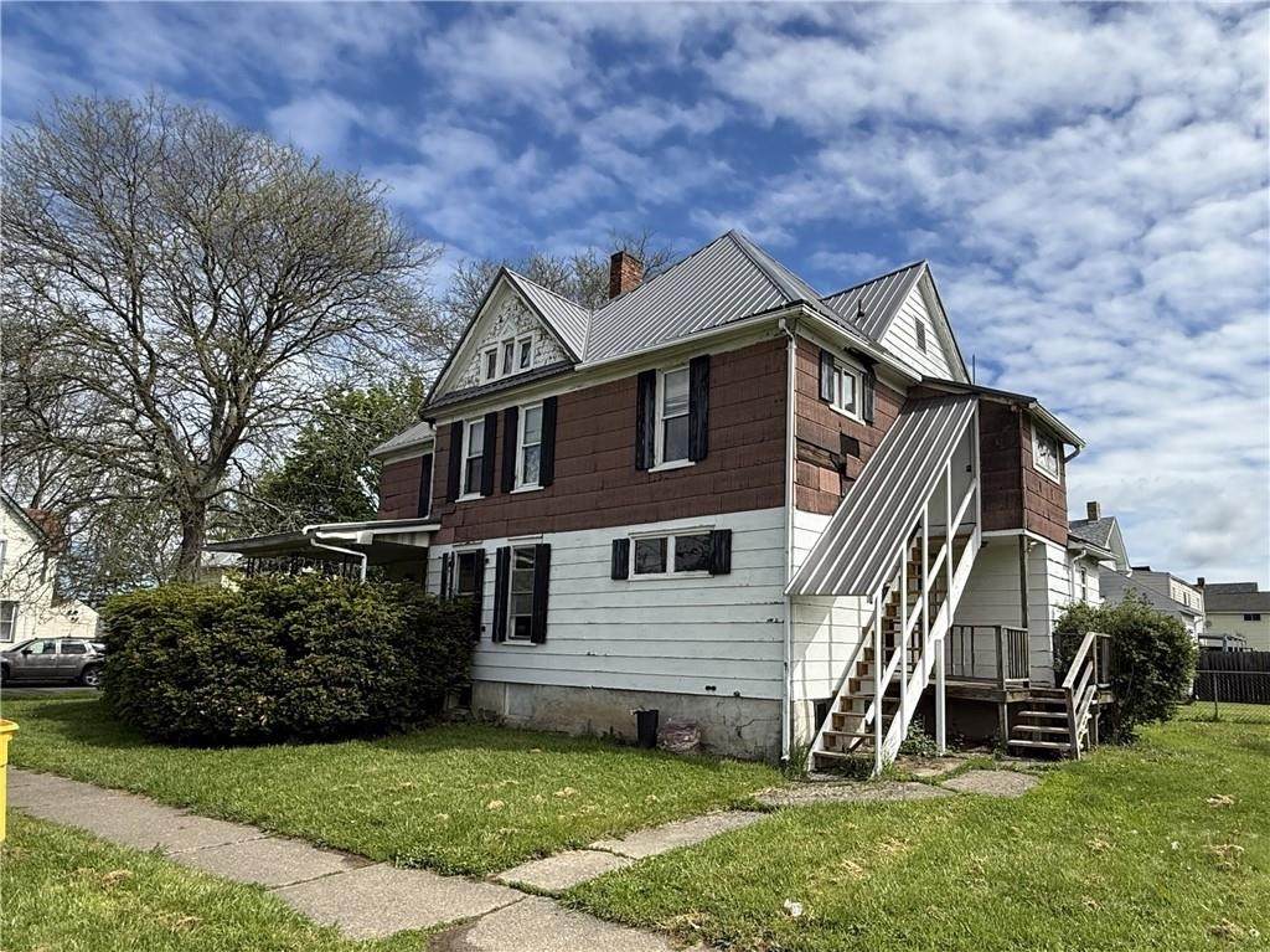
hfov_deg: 91.1
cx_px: 635
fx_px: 623
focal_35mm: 17
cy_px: 476
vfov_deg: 74.7
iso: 50
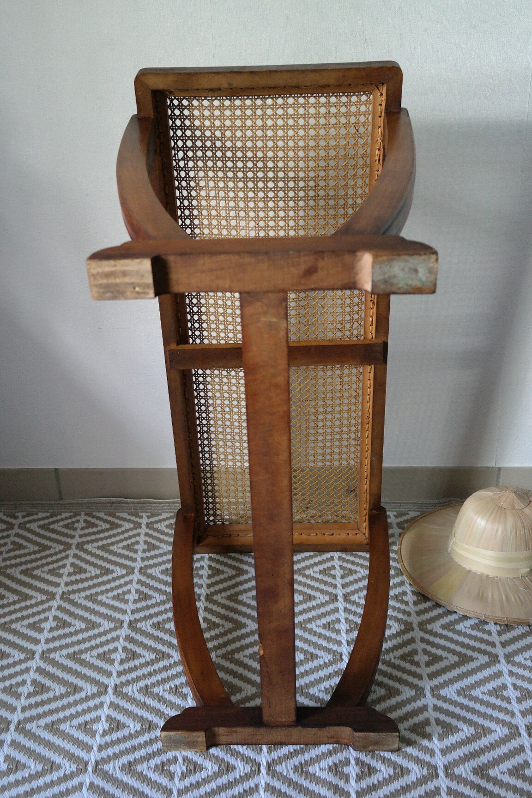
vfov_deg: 48.5
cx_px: 266
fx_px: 887
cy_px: 399
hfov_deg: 33.4
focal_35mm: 40
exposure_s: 1/50
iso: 1600
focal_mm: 26
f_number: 4
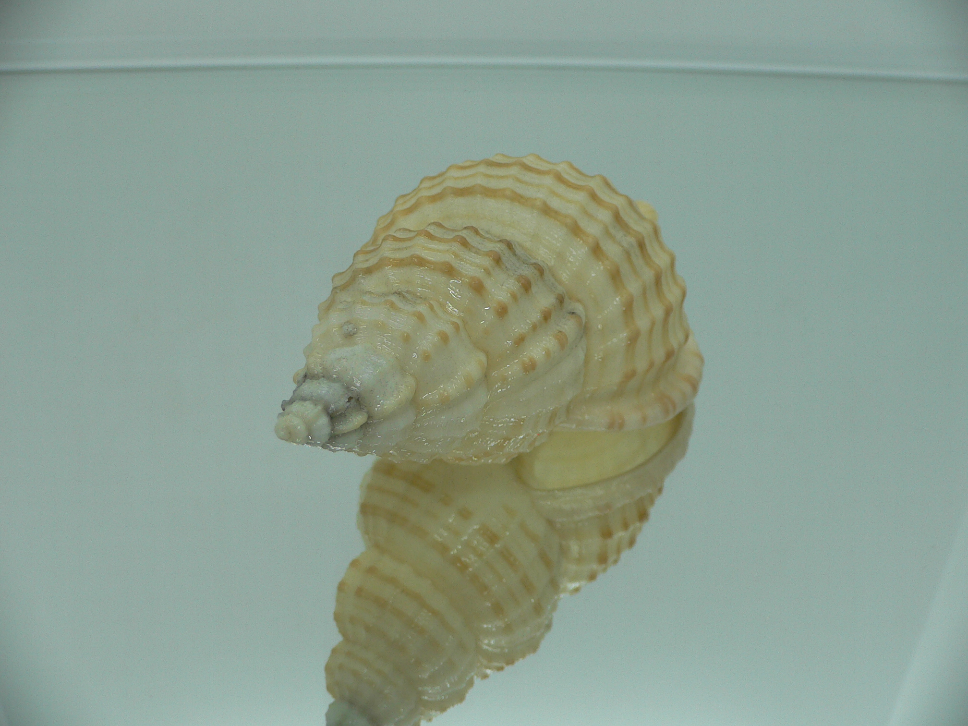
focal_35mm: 35
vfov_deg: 40.7
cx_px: 484
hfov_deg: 52.6
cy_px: 363
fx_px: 979
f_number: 2.8
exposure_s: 1/60
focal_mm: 4.6
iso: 80
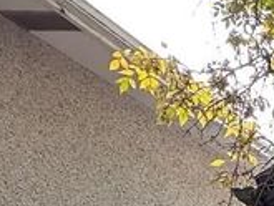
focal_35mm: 87
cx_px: 679
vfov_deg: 14.7
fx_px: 689
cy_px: 379
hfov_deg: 14.1
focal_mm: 2.22
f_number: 2.2
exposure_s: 1/99
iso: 50
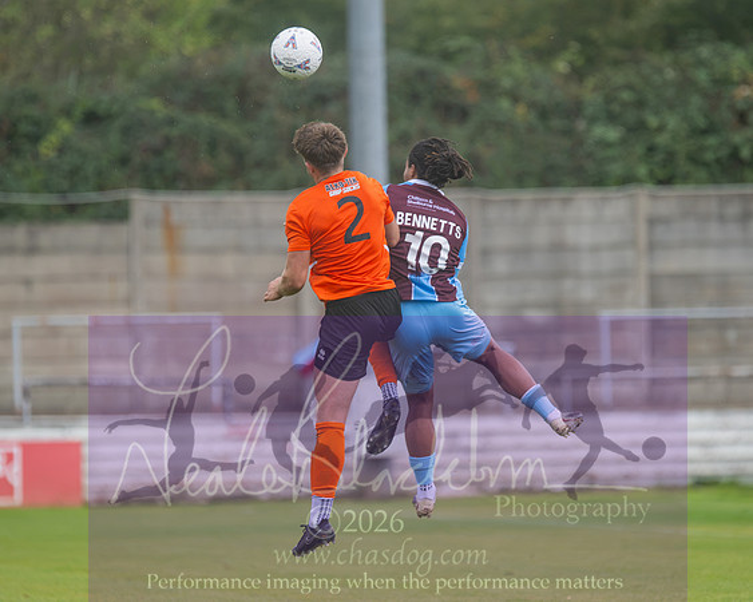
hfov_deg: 3.8
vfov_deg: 3.1
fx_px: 11267
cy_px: 356
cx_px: 416
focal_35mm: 506
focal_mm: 300
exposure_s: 1/1250
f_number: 2.8
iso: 400
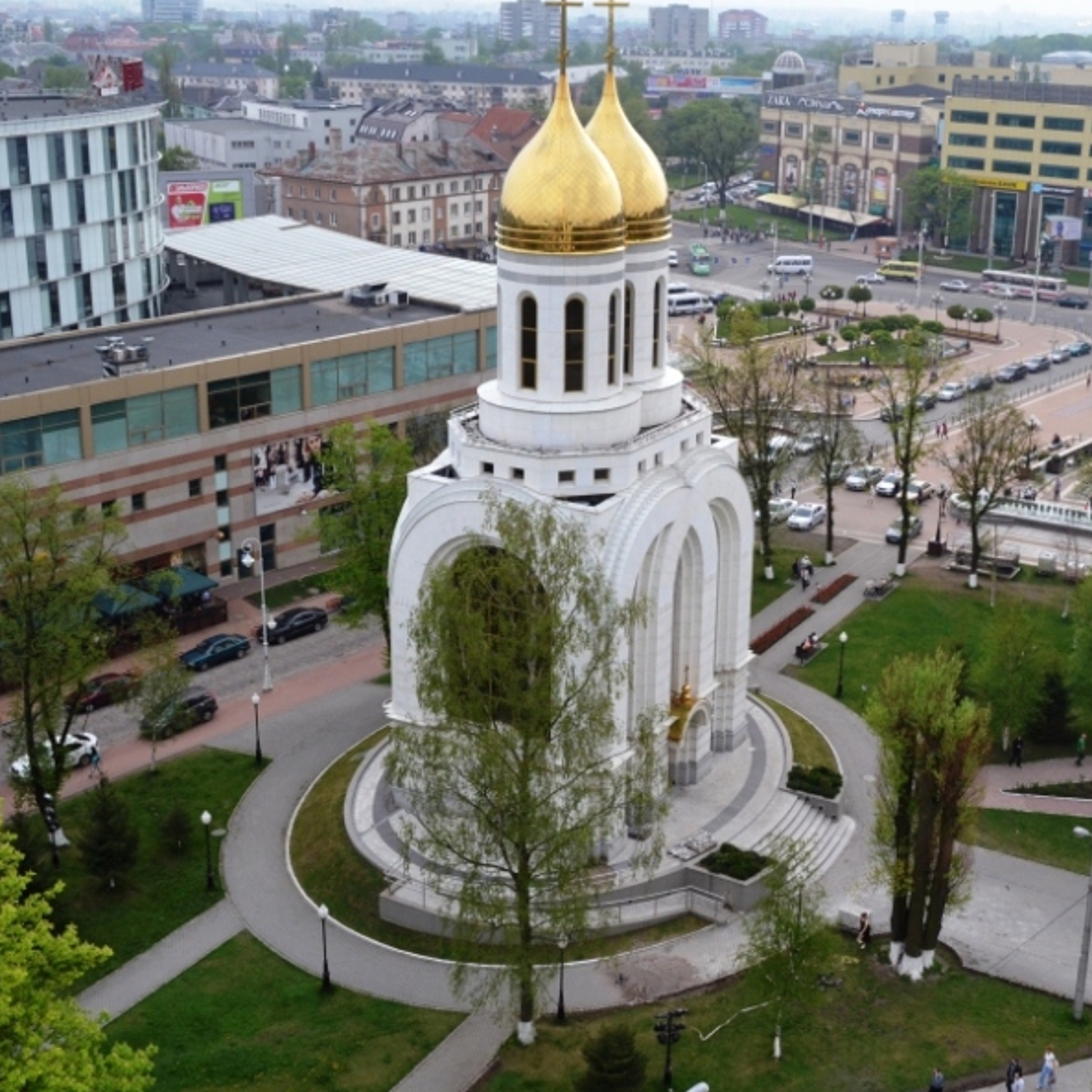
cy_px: 491
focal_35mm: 43
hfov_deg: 39.1
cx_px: 639
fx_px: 1535
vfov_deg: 39.1
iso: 400
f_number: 9
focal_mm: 20
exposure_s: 1/320
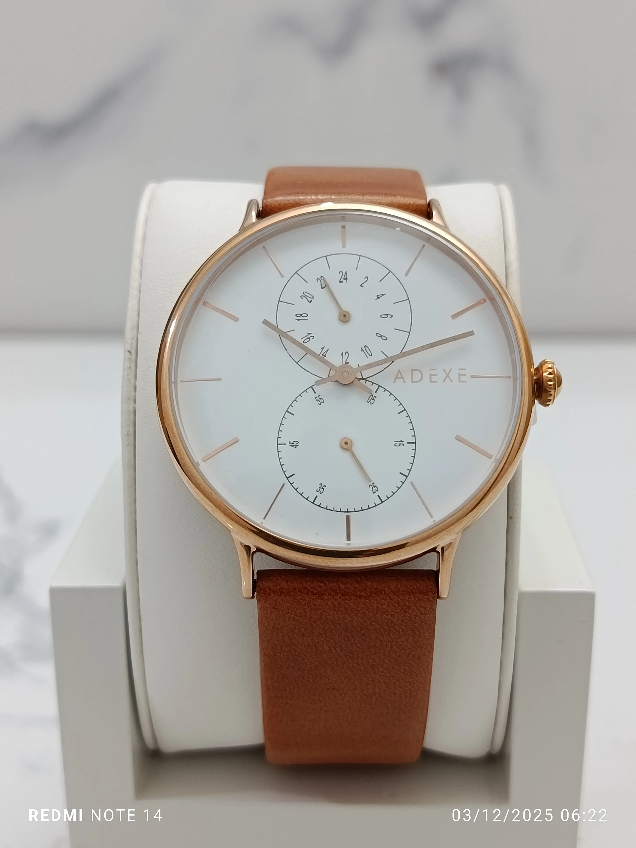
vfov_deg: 39.7
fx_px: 1176
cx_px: 318
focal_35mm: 48
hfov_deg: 30.3
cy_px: 424
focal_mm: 5.24
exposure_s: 1/100
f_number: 1.7
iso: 411
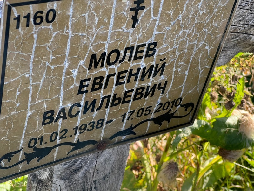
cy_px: 96
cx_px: 127
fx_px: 565
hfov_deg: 25.3
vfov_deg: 19.1
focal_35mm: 77
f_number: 2.8
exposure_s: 1/110
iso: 32
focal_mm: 9
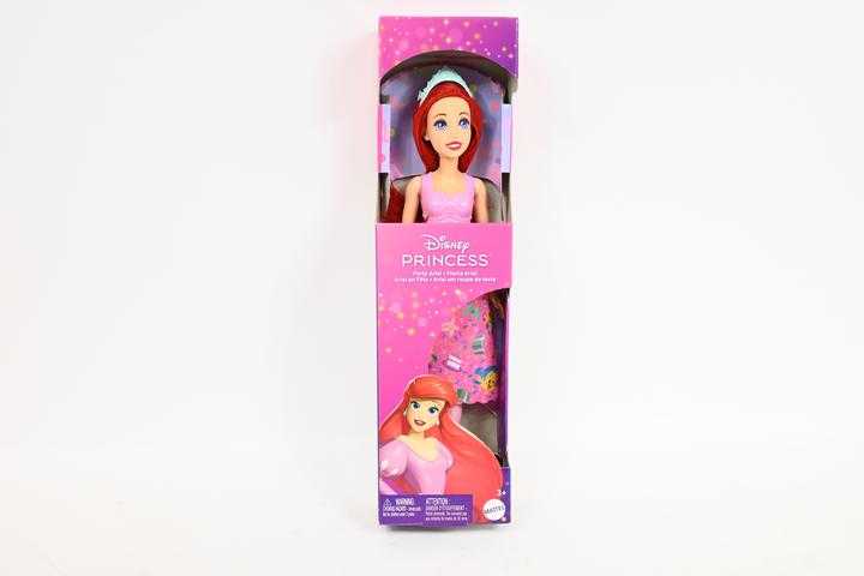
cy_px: 288
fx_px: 900
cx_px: 432
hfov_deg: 51.3
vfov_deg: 35.5
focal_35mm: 38
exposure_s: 1/125
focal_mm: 25
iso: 500
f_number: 4.2
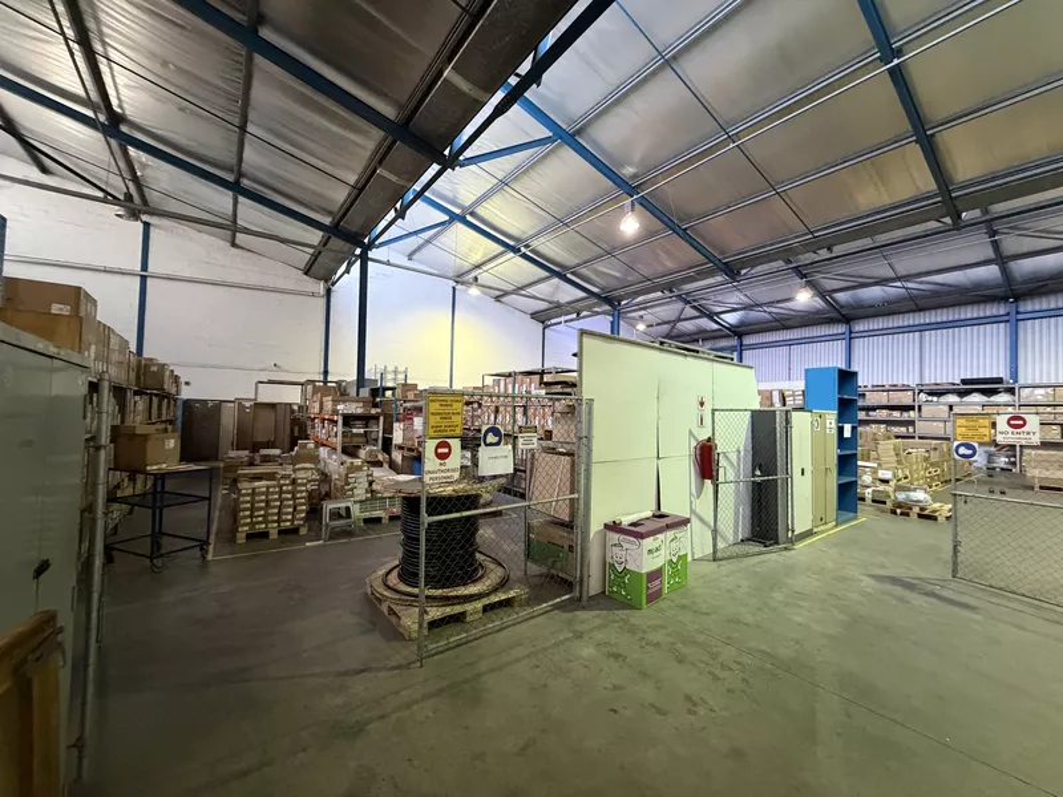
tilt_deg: +2.9
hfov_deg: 102.1
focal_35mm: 14
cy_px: 398
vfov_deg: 85.7
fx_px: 430
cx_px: 532
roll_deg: -1.2
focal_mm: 2.22
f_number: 2.2
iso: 800
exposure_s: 1/50
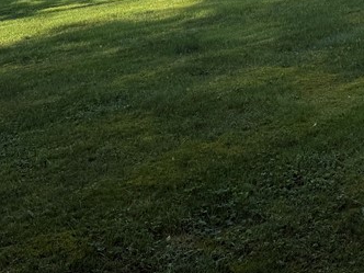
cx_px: 297
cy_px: -110
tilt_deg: -9.0
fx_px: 778
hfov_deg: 25.8
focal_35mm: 74
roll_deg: -5.4
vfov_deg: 18.2
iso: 80
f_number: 1.78
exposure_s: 1/2611
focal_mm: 6.76
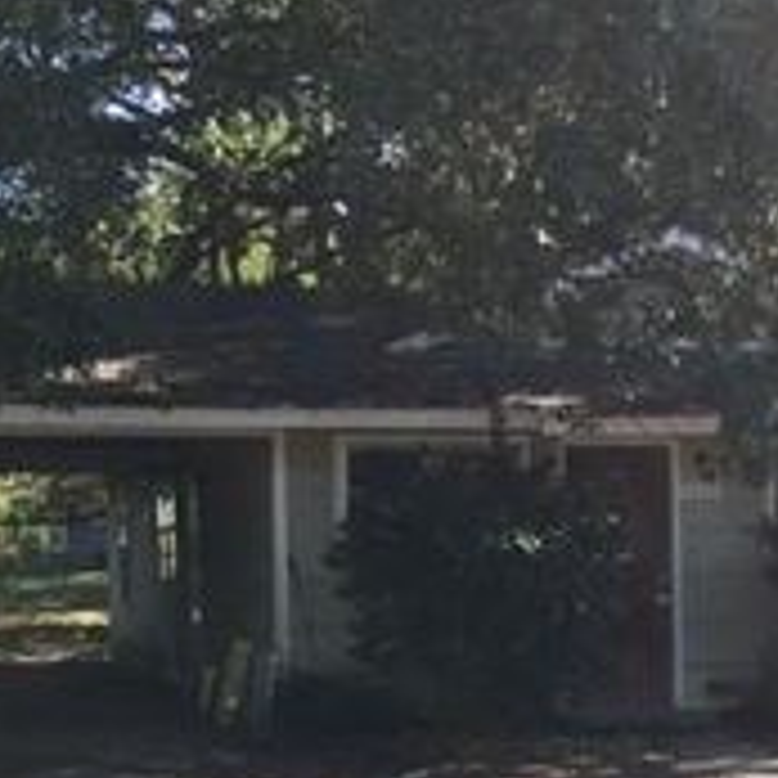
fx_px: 1882
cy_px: 605
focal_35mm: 74
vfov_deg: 23.1
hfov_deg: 23.3
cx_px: 436
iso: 32
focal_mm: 4.15
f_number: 2.2
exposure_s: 1/205
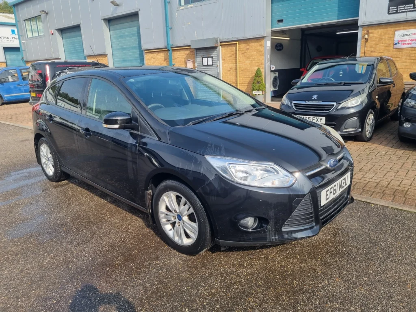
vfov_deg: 53.1
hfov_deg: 67.3
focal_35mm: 26
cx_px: 208
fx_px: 312
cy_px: 156
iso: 50
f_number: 1.8
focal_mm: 5.4
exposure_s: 1/1120
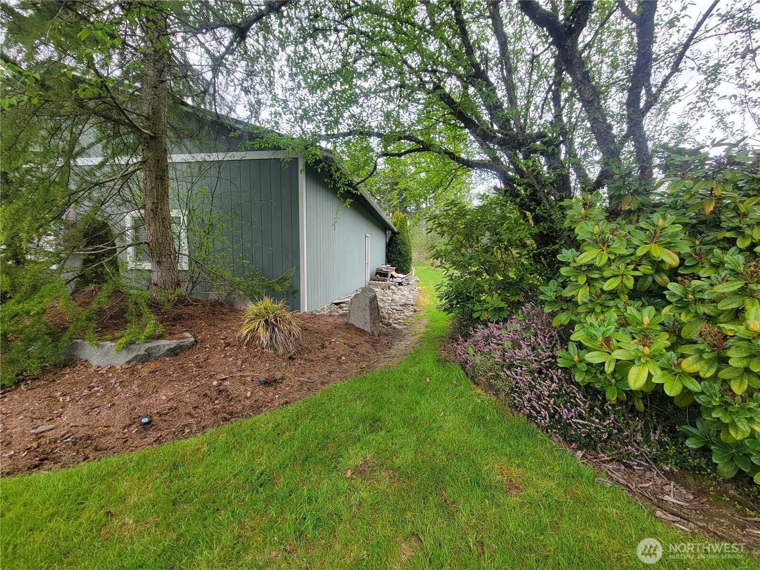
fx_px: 285
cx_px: 380
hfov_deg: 106.2
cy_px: 285
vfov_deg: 89.9
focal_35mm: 13
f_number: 2.2
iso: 50
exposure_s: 1/206
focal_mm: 2.2
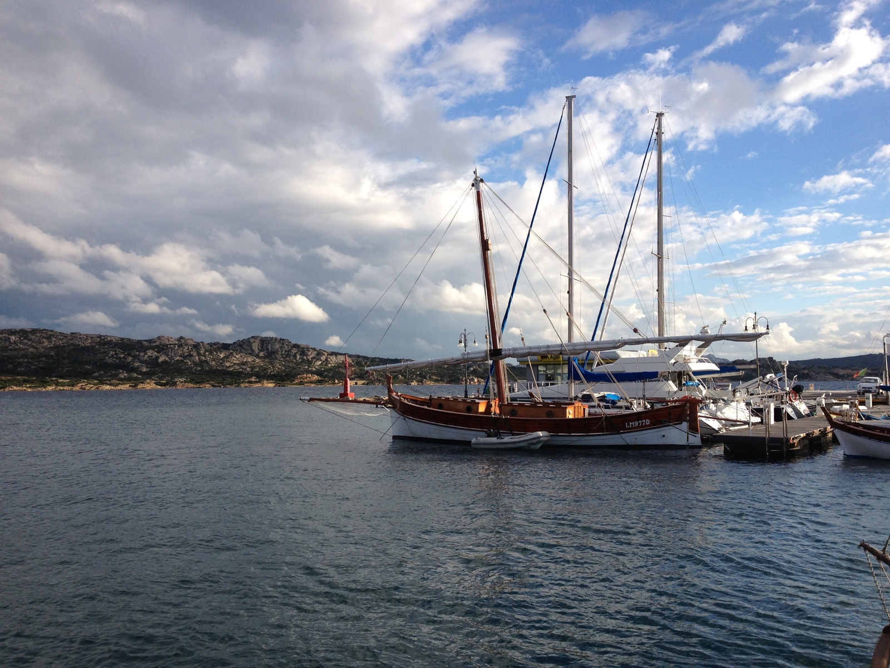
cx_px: 445
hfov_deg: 52.6
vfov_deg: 40.7
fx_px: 900
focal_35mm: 35
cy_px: 334
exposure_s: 1/1453
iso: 64
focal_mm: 4.28
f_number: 2.4
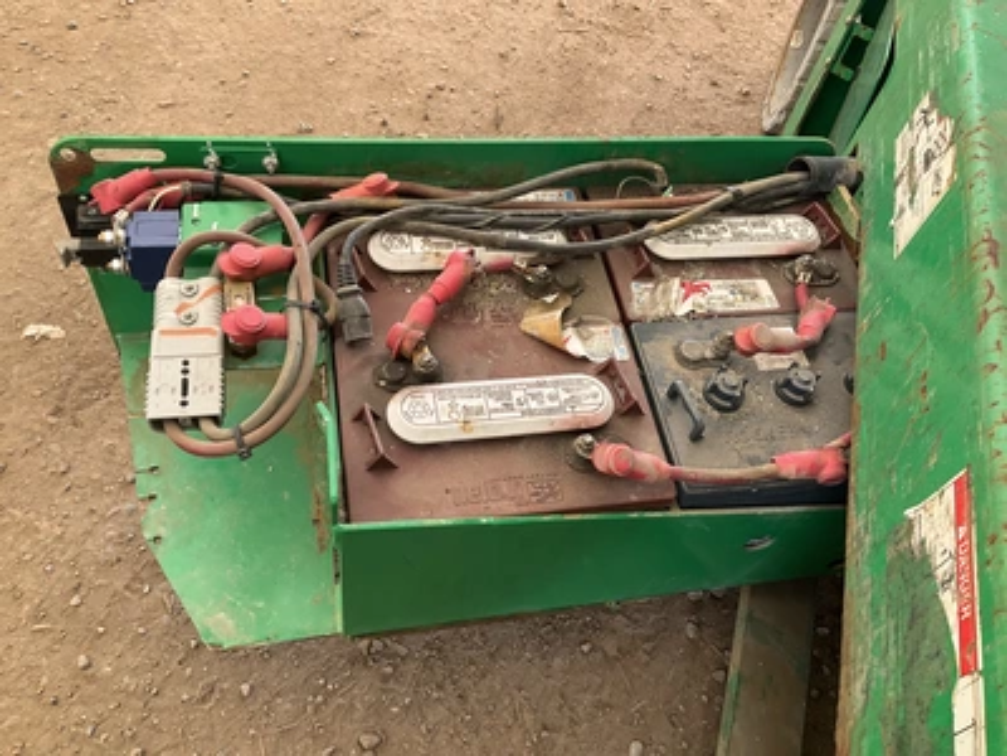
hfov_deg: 61.7
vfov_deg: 48.2
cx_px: 504
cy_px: 378
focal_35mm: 29
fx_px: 844
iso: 64
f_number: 1.8
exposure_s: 1/122
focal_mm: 3
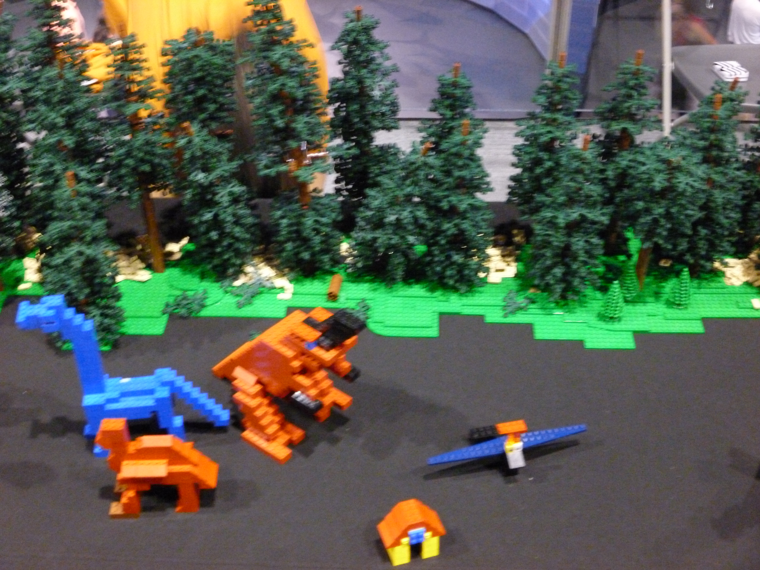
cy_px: 285
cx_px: 380
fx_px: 1054
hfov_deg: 39.7
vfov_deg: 30.3
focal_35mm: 48
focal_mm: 8.6
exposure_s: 1/4
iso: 1000
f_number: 4
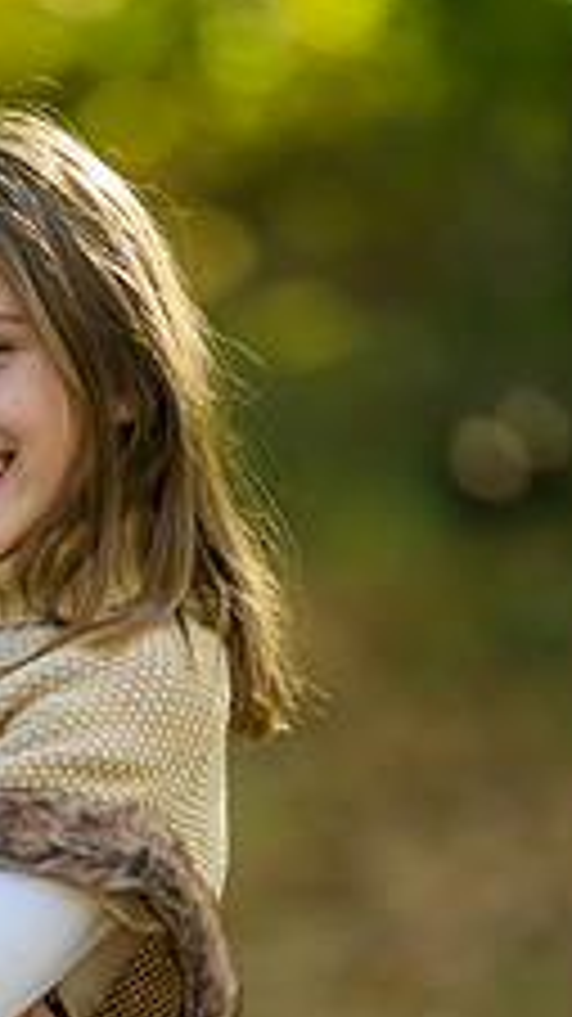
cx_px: -54
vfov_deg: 5.2
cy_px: 842
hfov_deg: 2.9
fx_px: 11279
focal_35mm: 418
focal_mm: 200
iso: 200
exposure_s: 1/200
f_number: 3.2
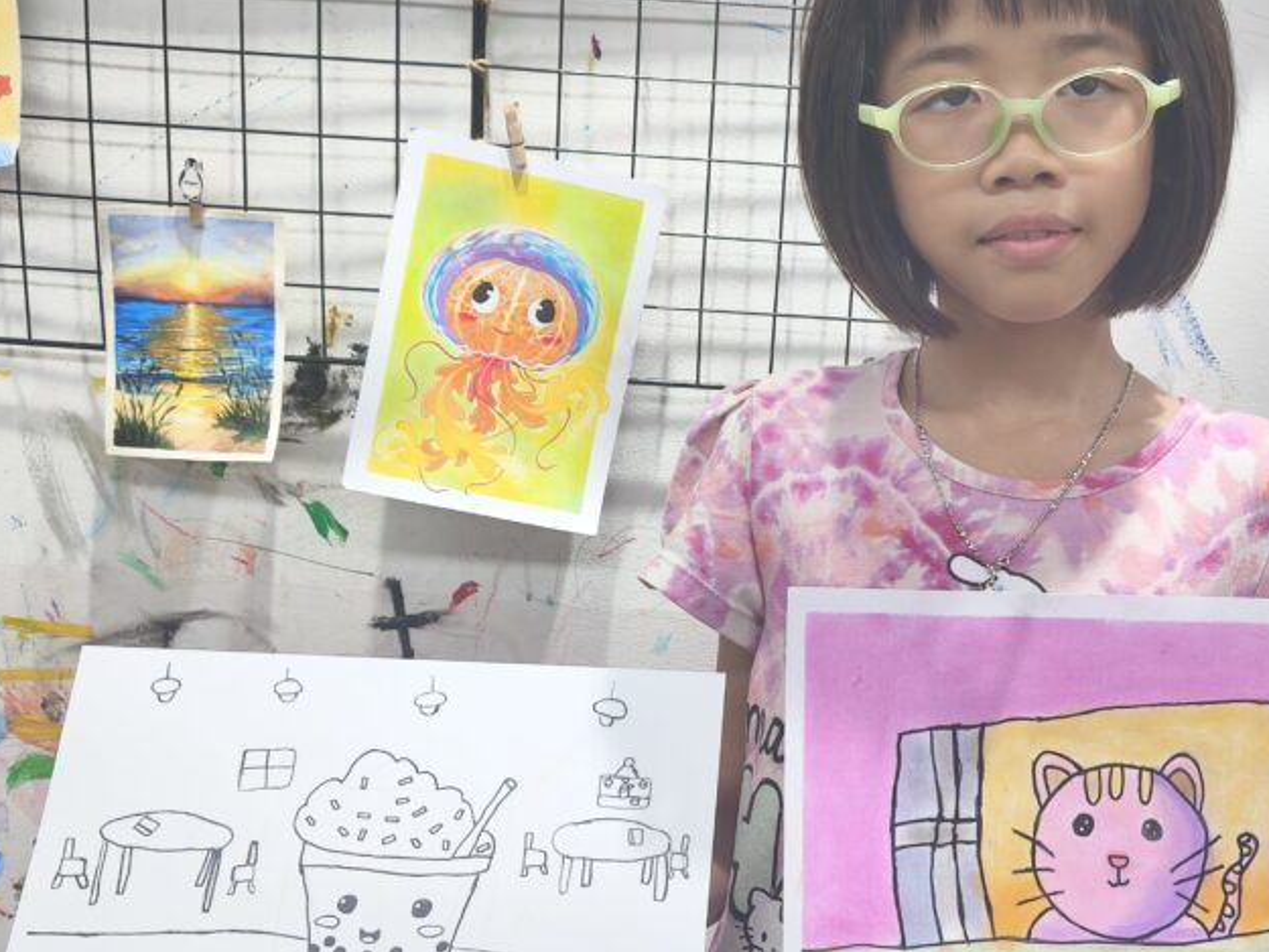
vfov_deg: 26.1
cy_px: 562
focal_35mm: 56
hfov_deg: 34.0
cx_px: 841
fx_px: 2053
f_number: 1.7
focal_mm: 5.35
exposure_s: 1/134
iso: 80
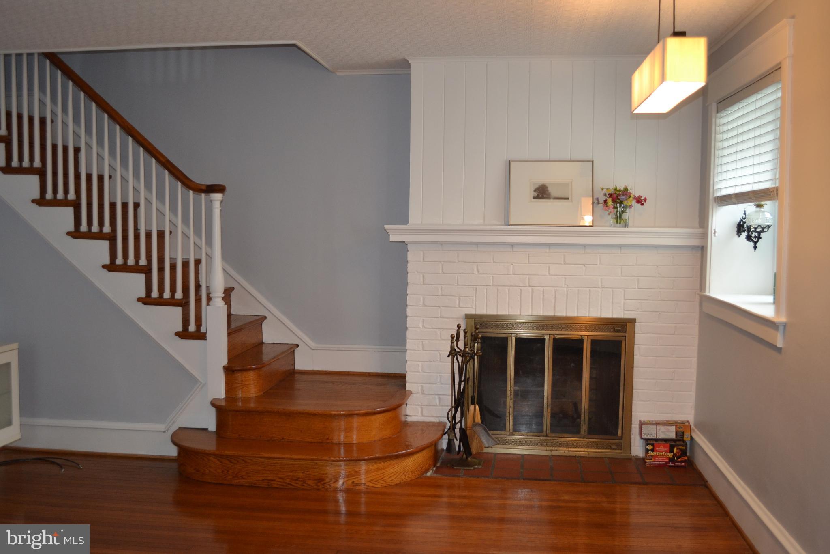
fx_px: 830
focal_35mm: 36
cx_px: 415
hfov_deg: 53.1
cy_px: 277
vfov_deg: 36.9
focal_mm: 24
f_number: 4
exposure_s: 1/60
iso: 500
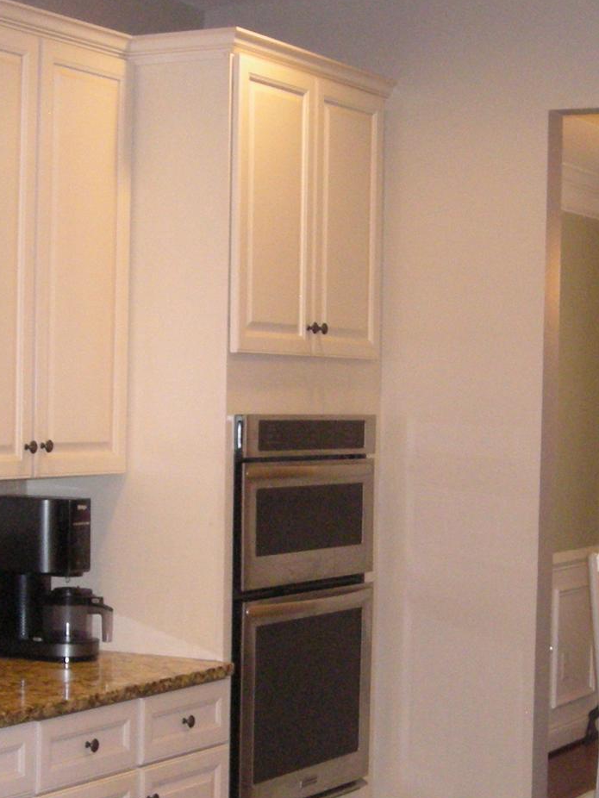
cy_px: 548
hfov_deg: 17.6
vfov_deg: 23.2
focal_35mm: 84
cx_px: 365
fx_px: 1937
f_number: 3.2
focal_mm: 6.3
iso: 315
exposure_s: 1/60
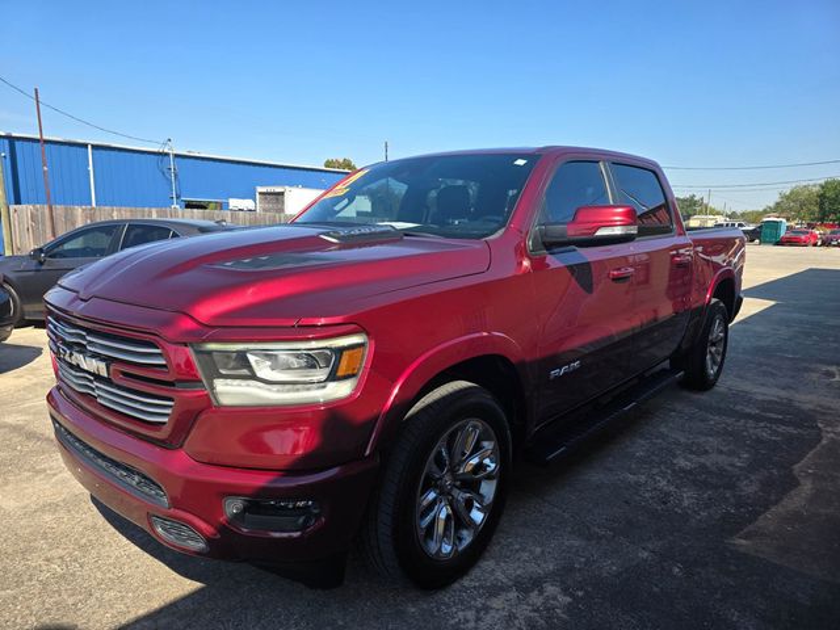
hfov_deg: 73.9
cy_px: 315
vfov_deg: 58.9
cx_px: 420
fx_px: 558
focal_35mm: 23
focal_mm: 6.3
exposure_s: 1/503
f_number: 1.7
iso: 12
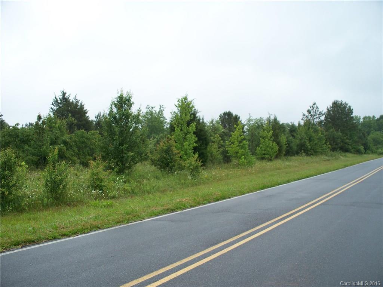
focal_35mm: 36
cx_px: 192
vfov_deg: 39.7
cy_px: 144
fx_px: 398
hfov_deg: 51.4
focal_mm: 7.54
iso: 64
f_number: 2.8
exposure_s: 1/250
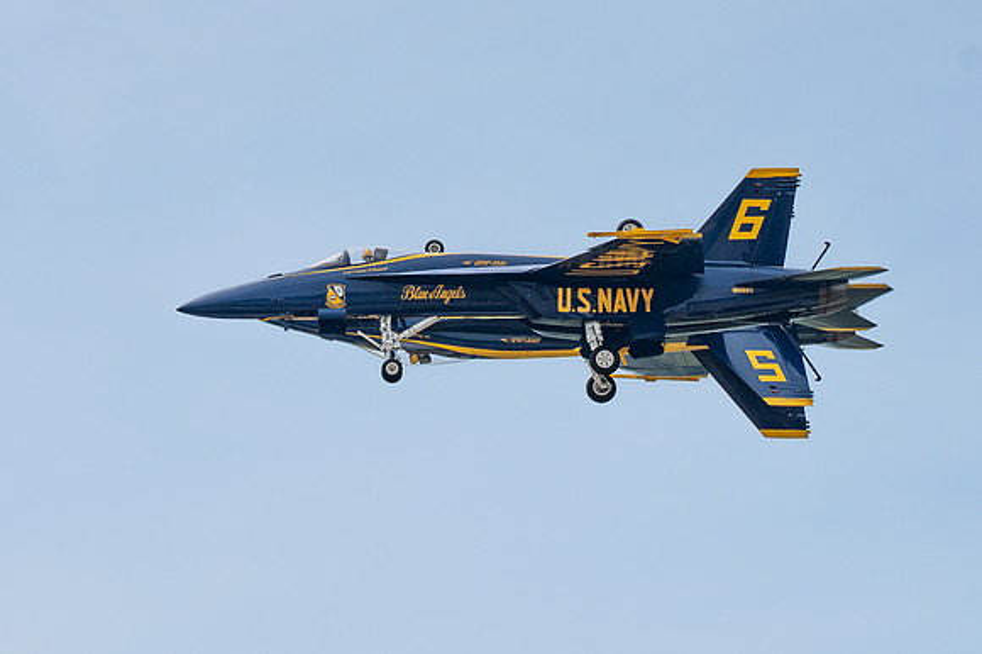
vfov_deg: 2.9
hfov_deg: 4.4
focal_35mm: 474
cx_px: 713
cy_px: 124
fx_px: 12916
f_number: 8
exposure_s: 1/2500
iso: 250
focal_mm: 175
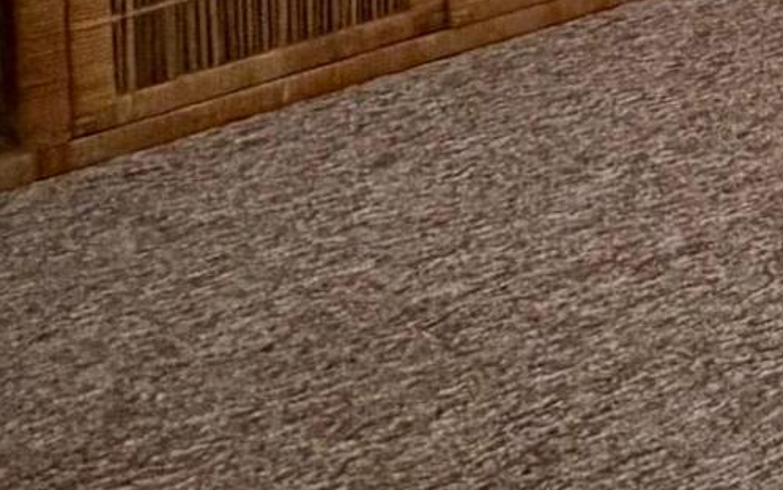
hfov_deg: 13.3
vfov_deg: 11.9
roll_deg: +1.0
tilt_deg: -0.6
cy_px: -733
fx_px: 1836
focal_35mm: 86
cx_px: 2091
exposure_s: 1/120
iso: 320
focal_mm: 2.22
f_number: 2.2
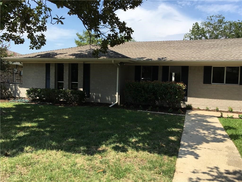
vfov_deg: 48.2
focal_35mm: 29
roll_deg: -1.3
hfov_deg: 61.7
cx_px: 121
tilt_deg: -1.6
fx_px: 203
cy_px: 91
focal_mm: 4.15
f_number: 2.2
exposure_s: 1/1166
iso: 25
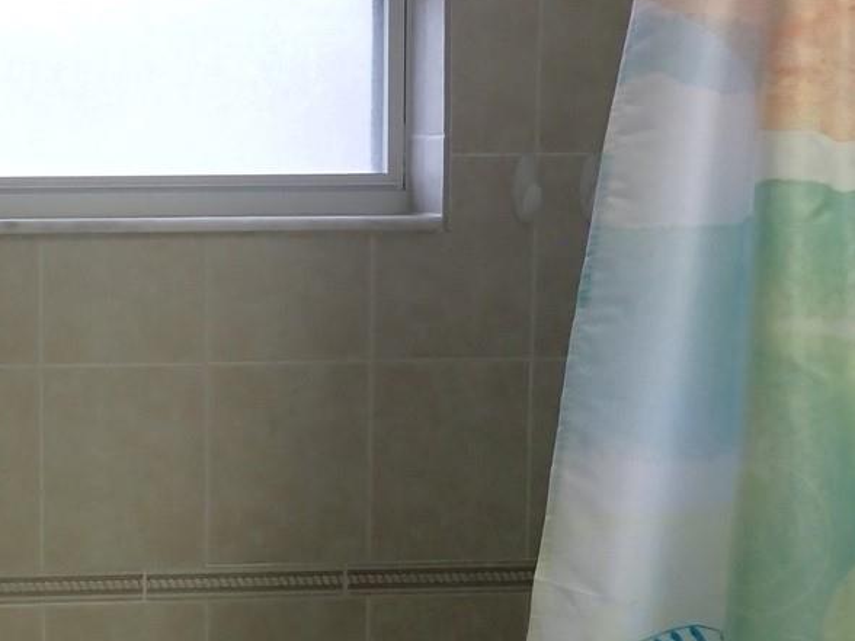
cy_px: 304
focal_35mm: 68
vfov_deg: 21.6
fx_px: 1680
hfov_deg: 26.9
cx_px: -13
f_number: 2
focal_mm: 4.5
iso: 200
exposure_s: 1/100
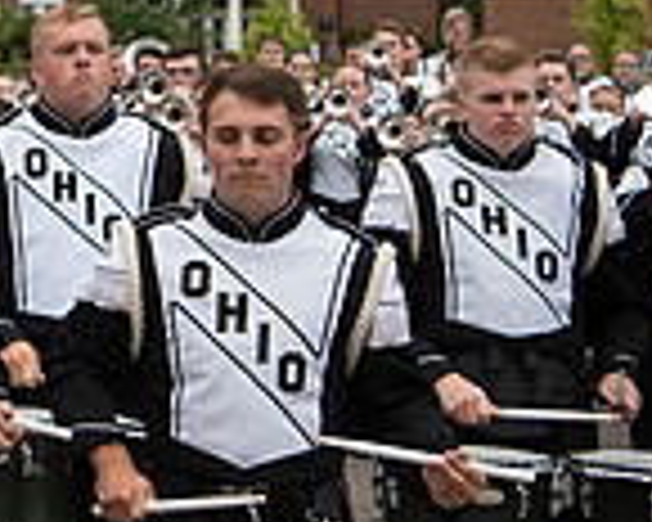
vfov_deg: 10.2
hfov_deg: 11.9
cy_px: 20
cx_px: -499
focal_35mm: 150
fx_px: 2895
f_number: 3.5
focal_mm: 40
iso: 1600
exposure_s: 1/3200
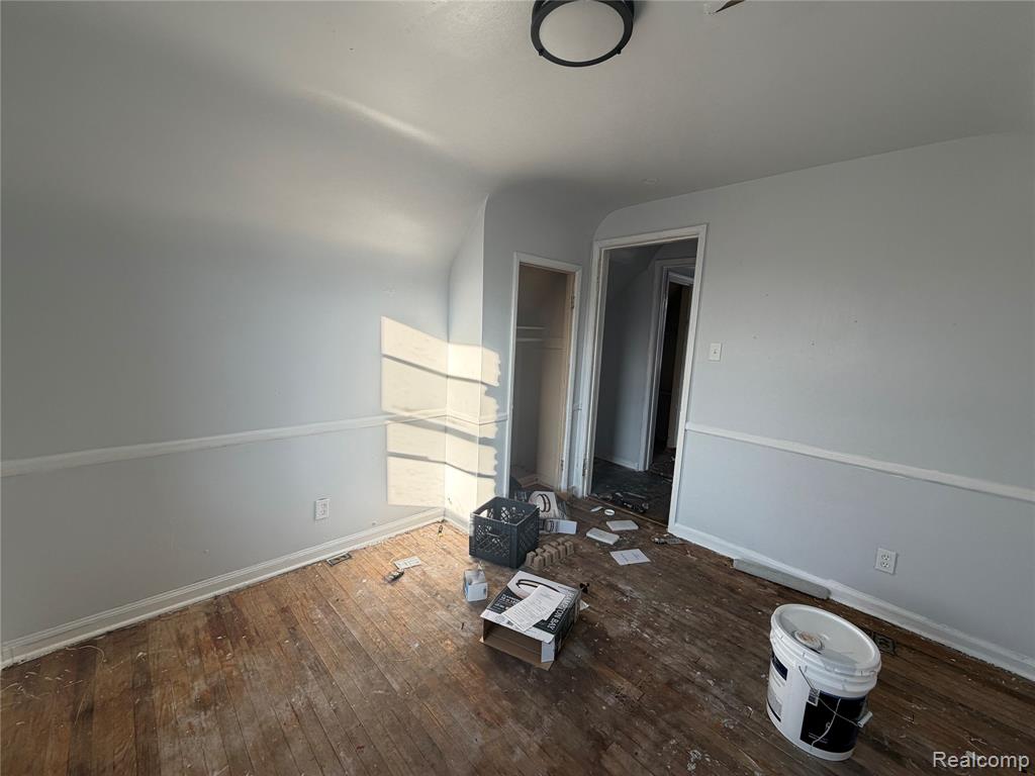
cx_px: 518
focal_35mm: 14
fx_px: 419
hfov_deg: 102.1
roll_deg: -0.5
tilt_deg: -6.0
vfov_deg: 85.7
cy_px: 388
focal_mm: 2.22
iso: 50
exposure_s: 1/121
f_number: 2.2
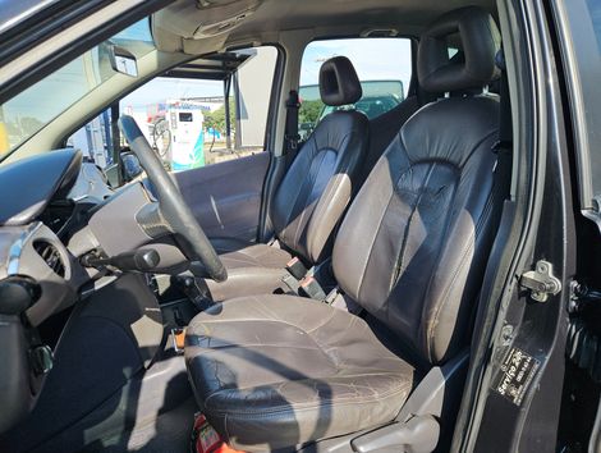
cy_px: 226
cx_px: 300
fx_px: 400
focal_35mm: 23
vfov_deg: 59.0
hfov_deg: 73.8
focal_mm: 5.4
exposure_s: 1/560
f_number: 1.8
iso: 25
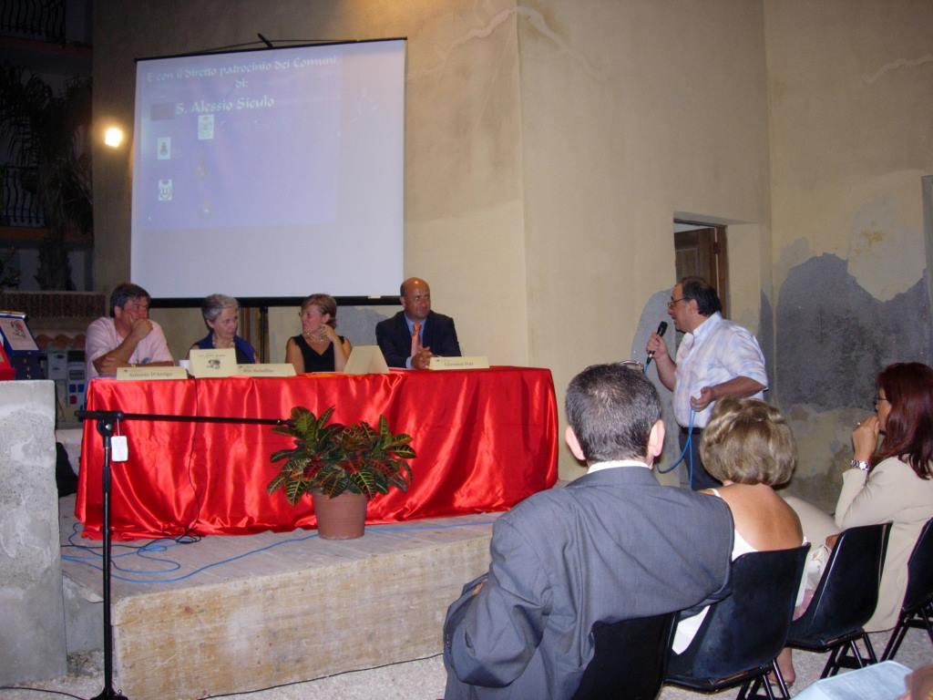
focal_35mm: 38
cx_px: 466
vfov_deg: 37.7
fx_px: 1024
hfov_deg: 49.0
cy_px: 350
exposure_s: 1/117
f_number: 2.8
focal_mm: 7.8
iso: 145
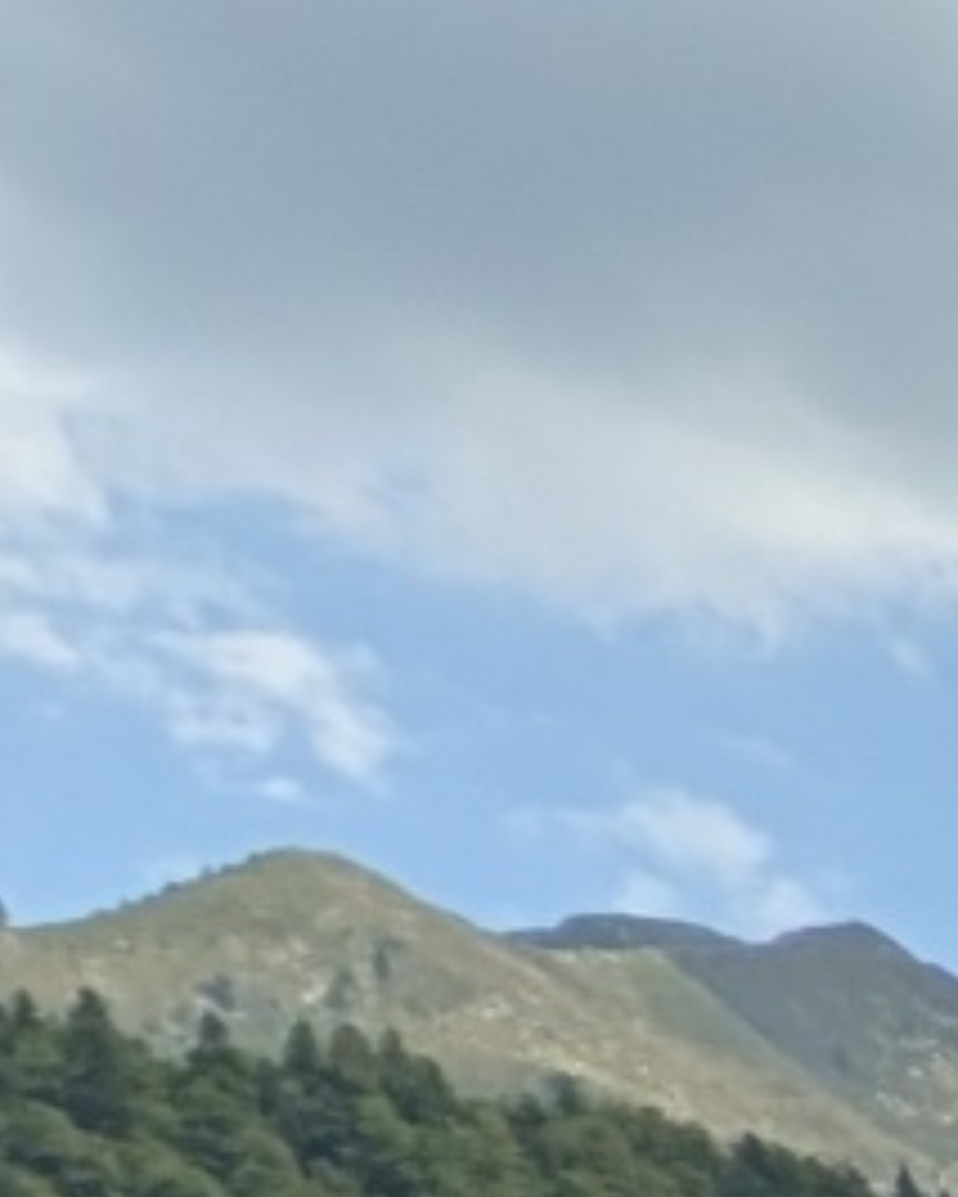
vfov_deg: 12.1
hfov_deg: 6.8
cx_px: 4507
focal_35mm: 113
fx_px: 4003
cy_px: 3186
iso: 48
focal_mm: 2.02
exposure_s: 1/2924
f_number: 1.7
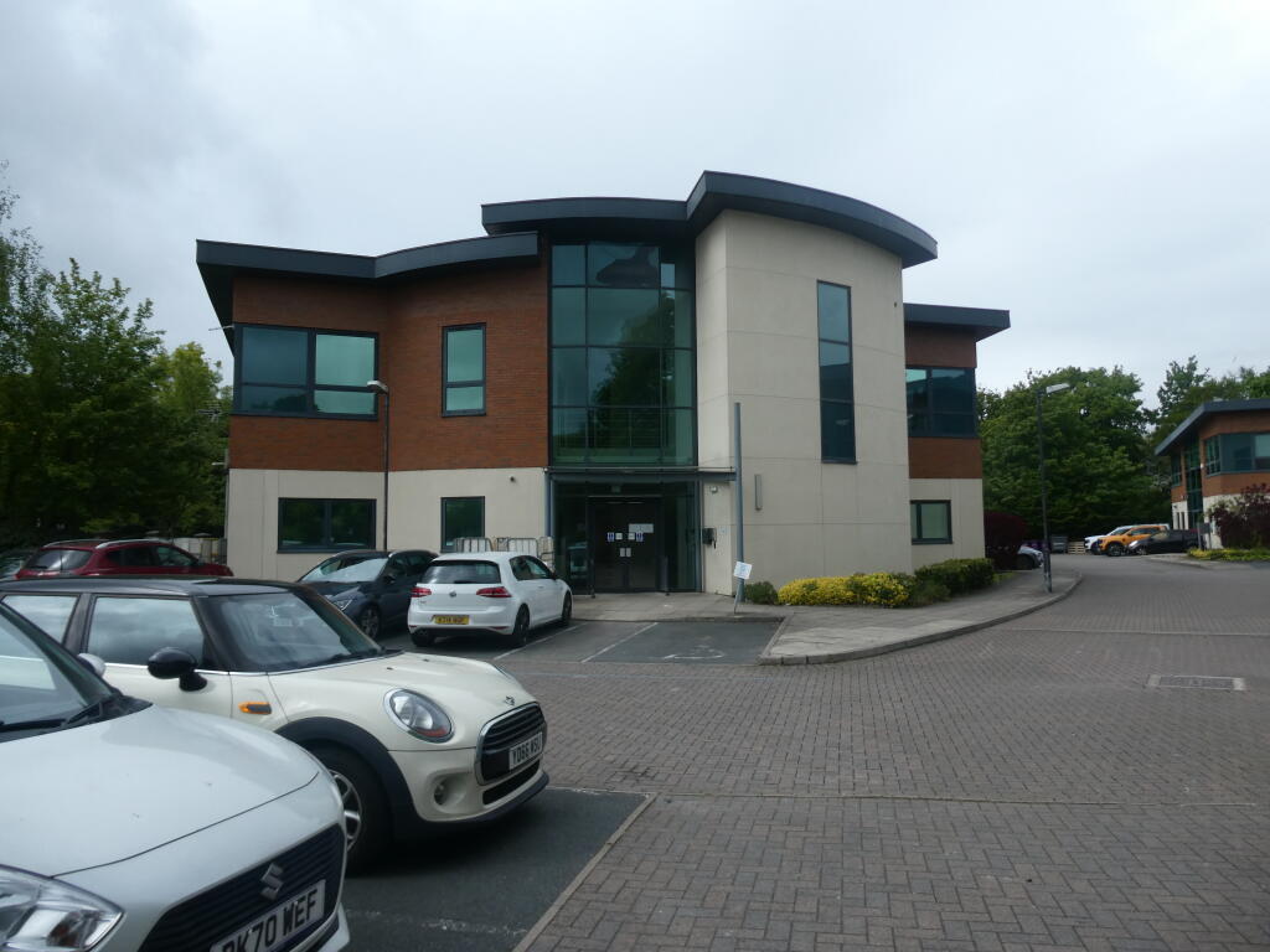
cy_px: 476
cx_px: 635
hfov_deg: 71.6
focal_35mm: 24
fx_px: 881
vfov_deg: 56.8
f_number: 3.3
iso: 80
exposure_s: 1/800
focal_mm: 4.3
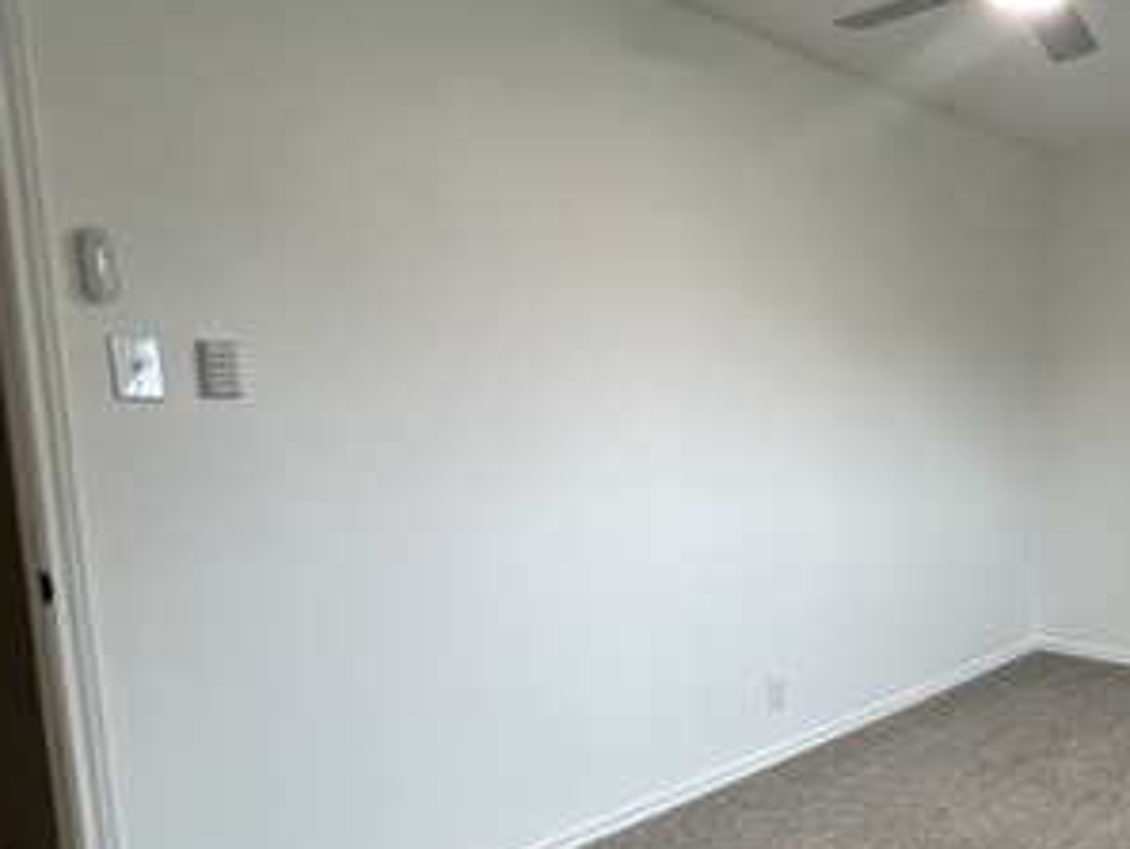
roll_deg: -0.1
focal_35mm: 28
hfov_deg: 56.1
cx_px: 985
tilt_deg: -8.0
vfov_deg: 49.3
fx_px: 914
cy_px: 533
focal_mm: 1.57
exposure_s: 1/120
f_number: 1.8
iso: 200
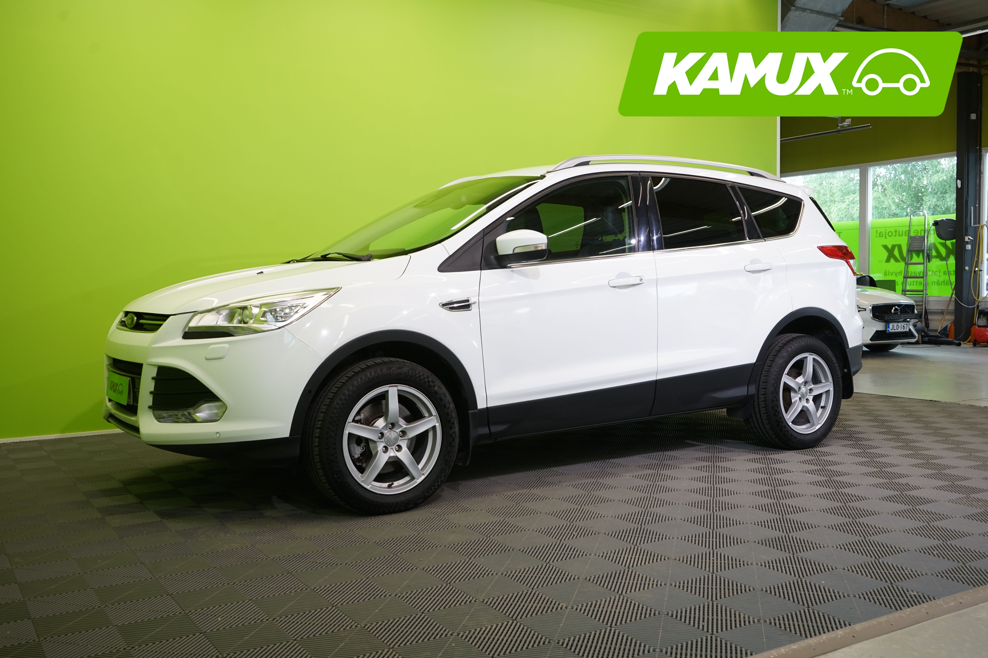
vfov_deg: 40.0
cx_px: 494
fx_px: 906
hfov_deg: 57.2
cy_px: 329
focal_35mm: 33
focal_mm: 33
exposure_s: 1/40
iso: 500
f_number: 6.3
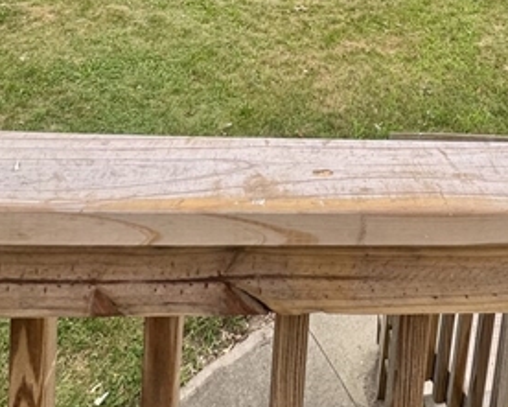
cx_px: 364
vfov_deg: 27.3
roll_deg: -3.4
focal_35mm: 38
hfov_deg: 46.6
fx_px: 572
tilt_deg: -5.8
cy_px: -203
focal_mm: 2.22
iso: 40
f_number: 2.2
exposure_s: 1/202
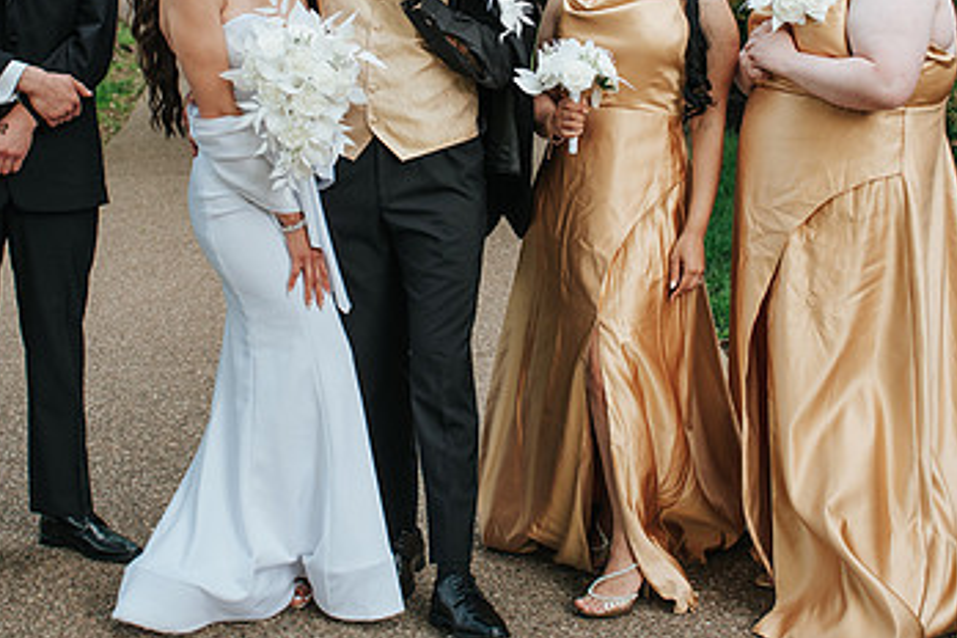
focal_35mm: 69
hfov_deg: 29.2
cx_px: 449
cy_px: 109
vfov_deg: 19.5
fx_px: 1834
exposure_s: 1/500
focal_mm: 35
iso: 400
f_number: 3.5
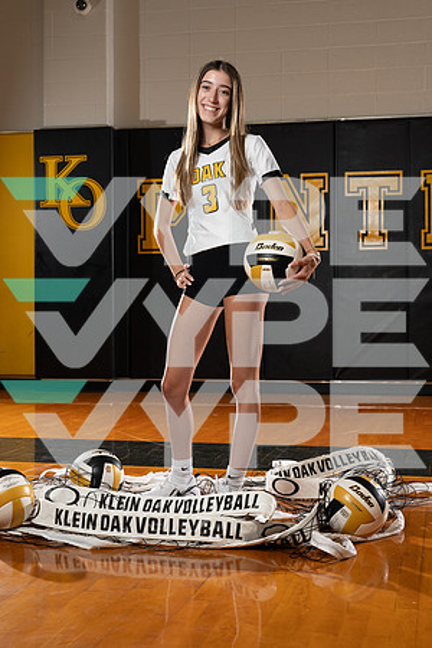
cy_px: 324
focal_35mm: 54
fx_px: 972
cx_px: 216
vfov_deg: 36.9
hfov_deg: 25.1
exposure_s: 1/250
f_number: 8
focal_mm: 54
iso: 1000
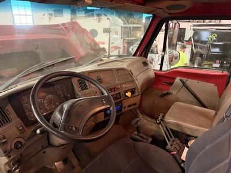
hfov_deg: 71.6
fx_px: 160
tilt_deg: -21.3
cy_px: 86
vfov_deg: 56.8
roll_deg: -0.5
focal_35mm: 24
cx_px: 116
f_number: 1.78
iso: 800
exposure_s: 1/30
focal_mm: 6.76
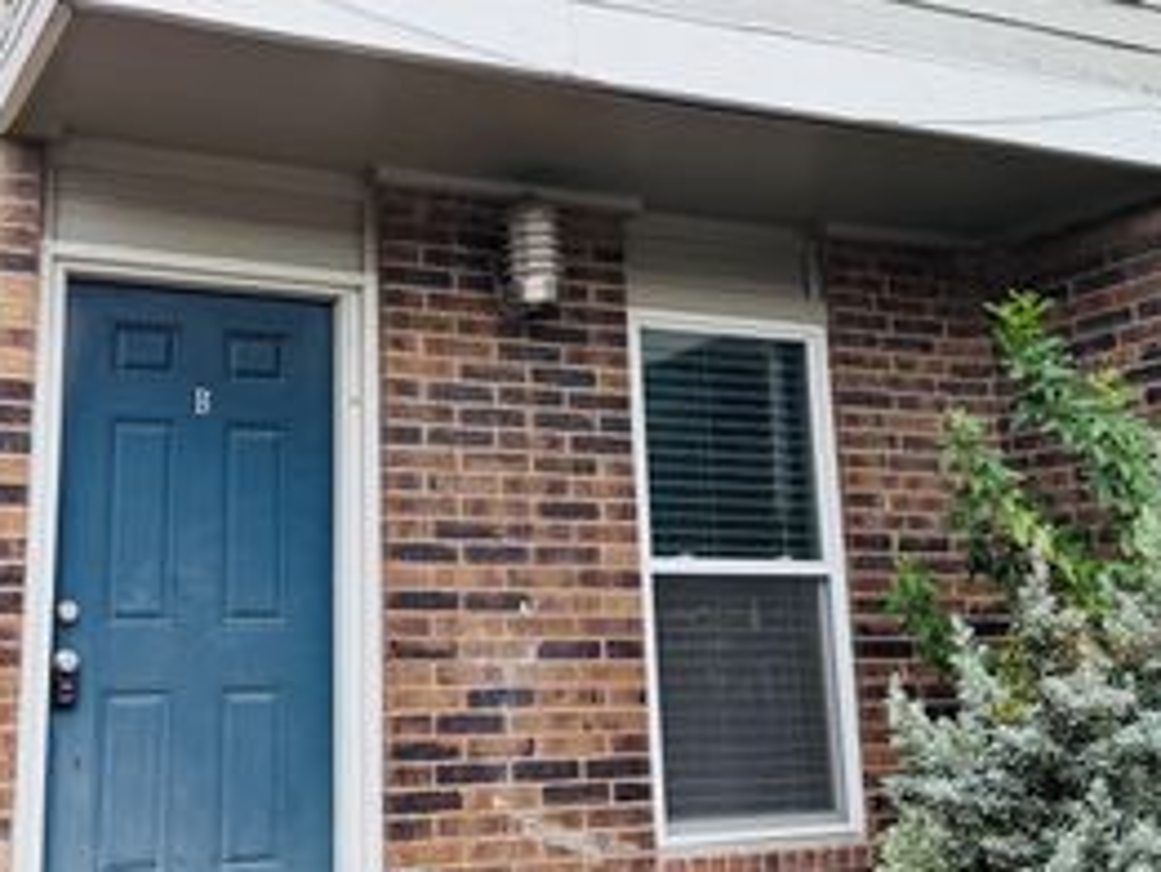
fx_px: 1544
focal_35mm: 46
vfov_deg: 31.4
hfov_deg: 41.0
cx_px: 445
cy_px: 327
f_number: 1.78
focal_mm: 6.76
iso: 80
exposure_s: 1/1337
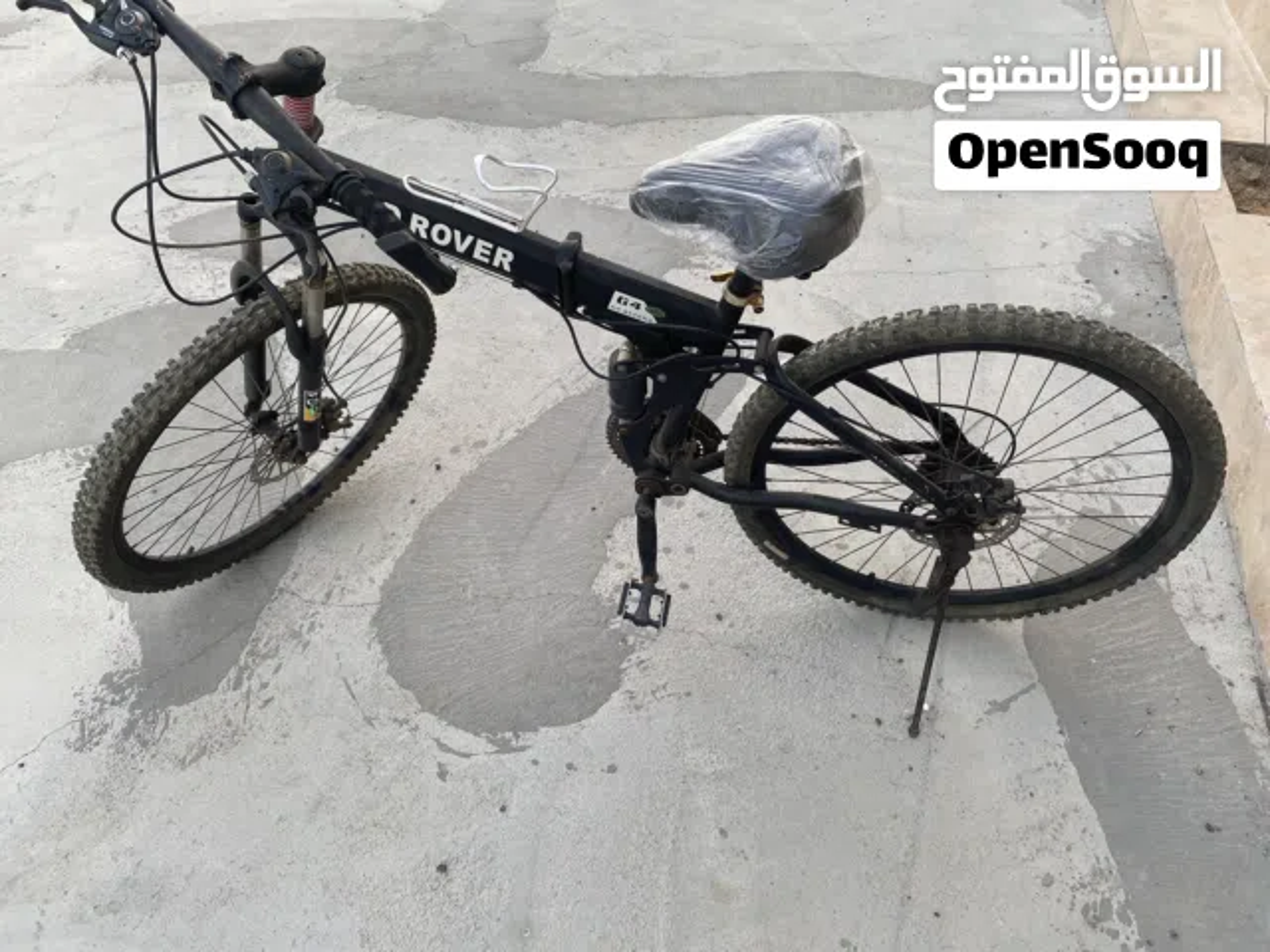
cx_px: 635
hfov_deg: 67.3
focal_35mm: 26
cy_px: 476
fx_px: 954
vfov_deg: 53.1
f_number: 1.8
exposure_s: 1/163
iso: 32
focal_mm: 4.25
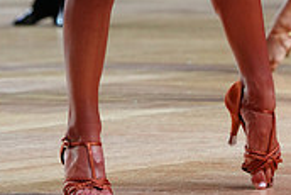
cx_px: 194
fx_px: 3293
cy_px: -268
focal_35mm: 407
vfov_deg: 3.3
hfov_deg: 5.1
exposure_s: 1/320
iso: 2500
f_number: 4
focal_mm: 121
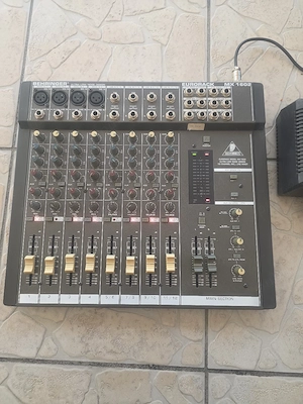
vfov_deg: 73.9
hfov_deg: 58.9
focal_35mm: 23
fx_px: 268
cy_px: 202
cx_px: 152
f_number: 1.7
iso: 200
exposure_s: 1/101
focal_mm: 6.3
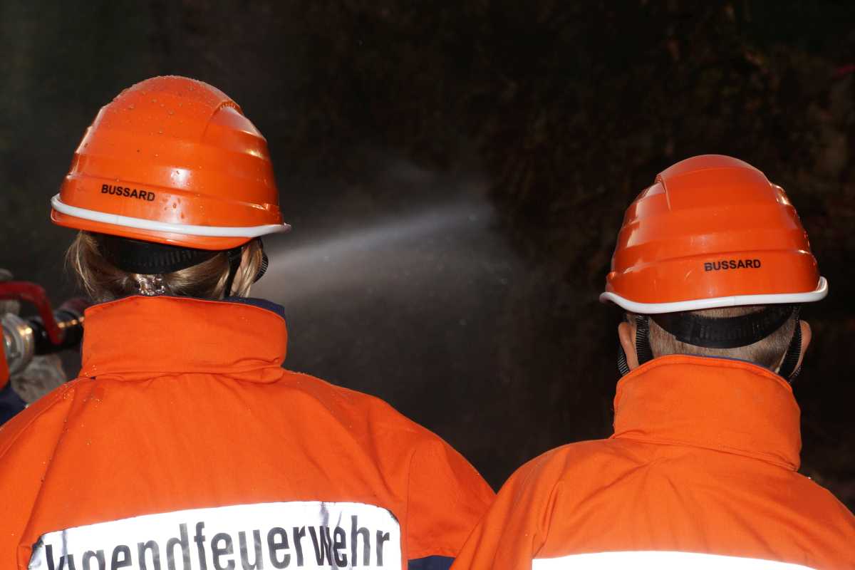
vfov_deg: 18.2
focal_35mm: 75
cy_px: 285
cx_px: 428
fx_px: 1781
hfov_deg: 27.0
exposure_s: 1/80
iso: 500
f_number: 4
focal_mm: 50
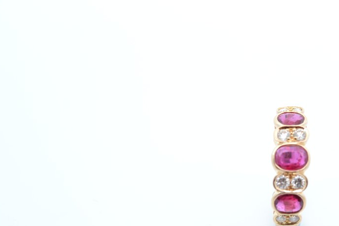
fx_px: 1470
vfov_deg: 8.8
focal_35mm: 156
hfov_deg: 13.1
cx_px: 288
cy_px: 170
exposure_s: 1/40
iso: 200
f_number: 8
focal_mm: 60
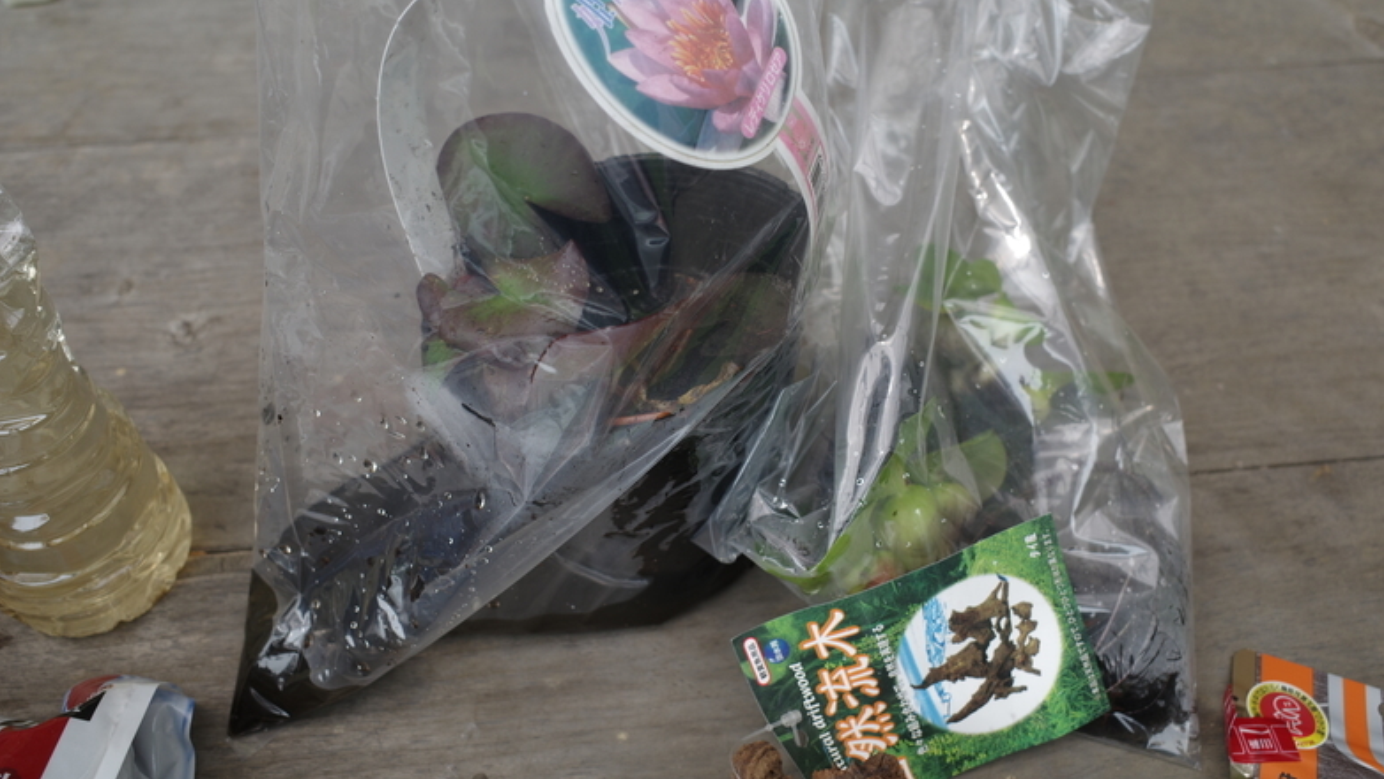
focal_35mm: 30
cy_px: 314
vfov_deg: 38.8
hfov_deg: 64.3
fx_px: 1101
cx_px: 704
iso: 100
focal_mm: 18.3
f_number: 4
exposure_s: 1/200
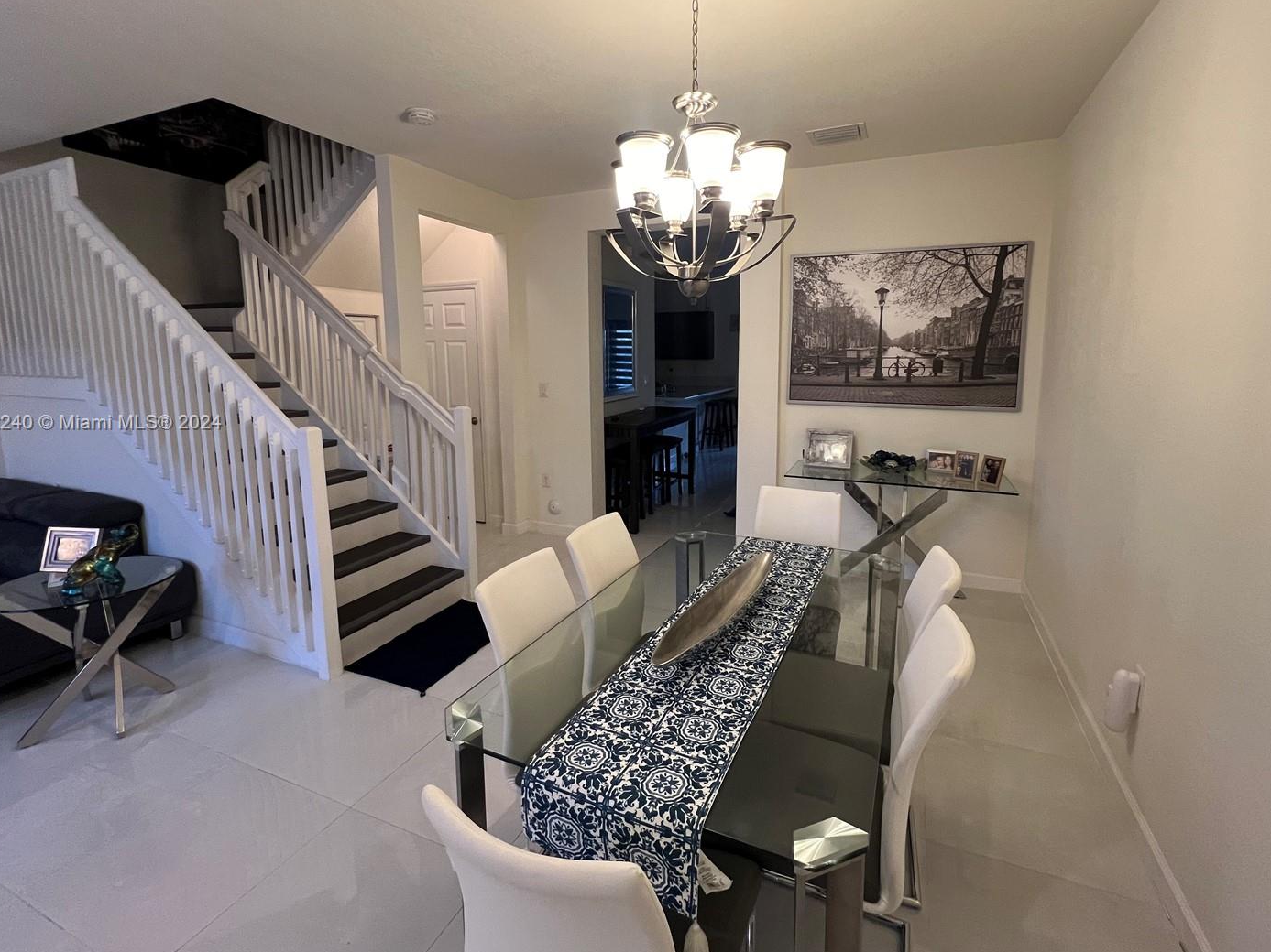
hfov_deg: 98.1
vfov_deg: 81.4
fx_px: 551
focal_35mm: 15
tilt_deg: -7.4
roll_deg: +0.3
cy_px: 424
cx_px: 662
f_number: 1.8
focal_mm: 1.57
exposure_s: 1/60
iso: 250
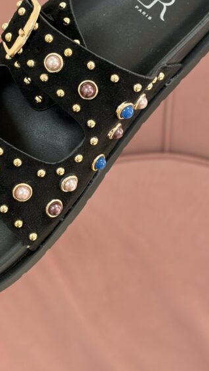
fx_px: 788
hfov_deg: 15.1
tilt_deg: -46.6
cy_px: 111
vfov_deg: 26.3
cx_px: 56
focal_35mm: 80
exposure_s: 1/50
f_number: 1.6
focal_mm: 5.96
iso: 64
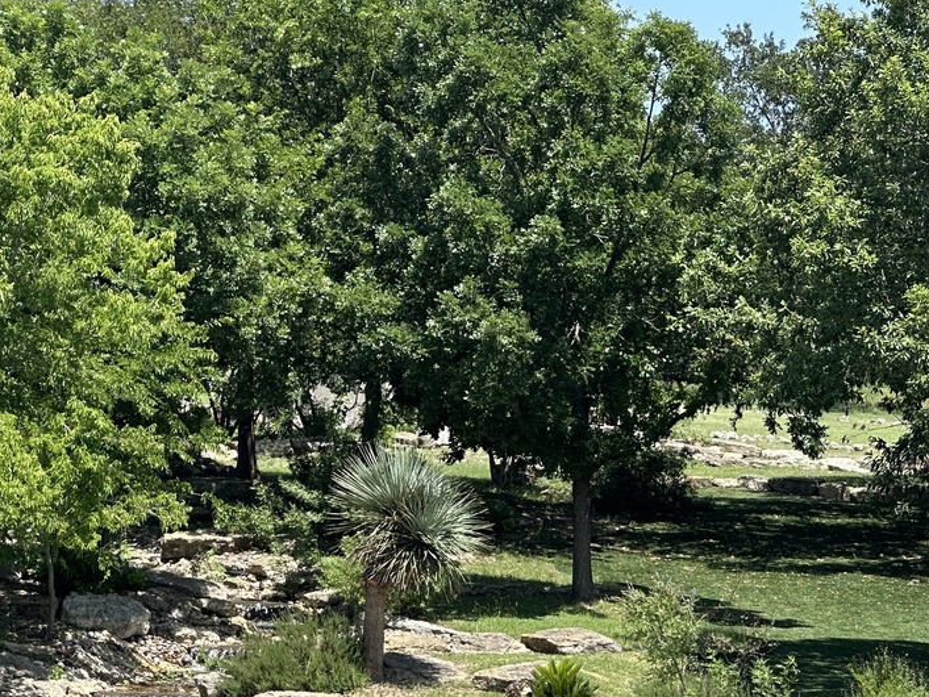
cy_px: 598
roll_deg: -1.8
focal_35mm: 157
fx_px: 4215
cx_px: 441
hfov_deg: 12.6
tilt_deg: +0.1
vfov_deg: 9.4
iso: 32
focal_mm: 9
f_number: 2.8
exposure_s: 1/401
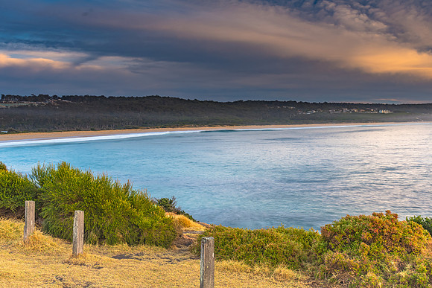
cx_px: 216
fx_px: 432
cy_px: 144
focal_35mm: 36
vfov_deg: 36.9
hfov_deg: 53.1
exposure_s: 2
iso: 64
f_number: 11
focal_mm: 24
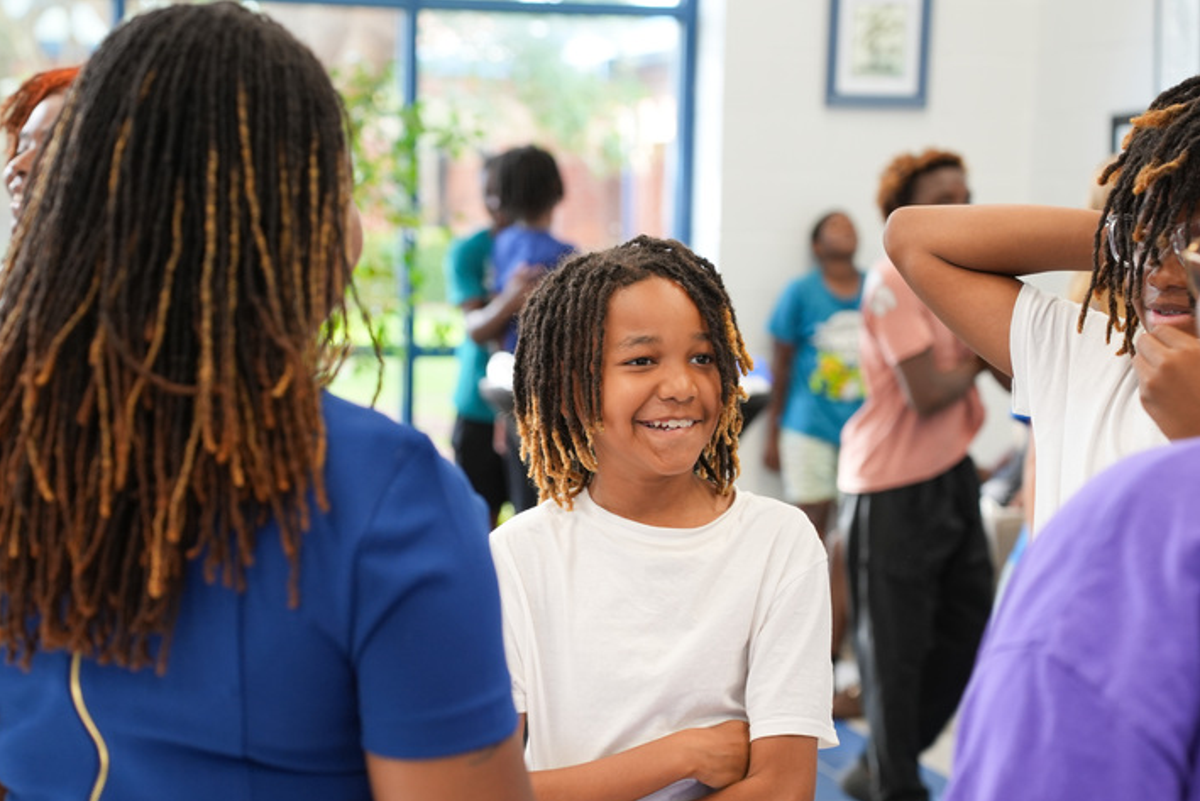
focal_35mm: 91
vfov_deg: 15.0
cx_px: 577
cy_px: 524
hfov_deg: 22.4
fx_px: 3034
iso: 640
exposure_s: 1/80
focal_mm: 63
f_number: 3.5
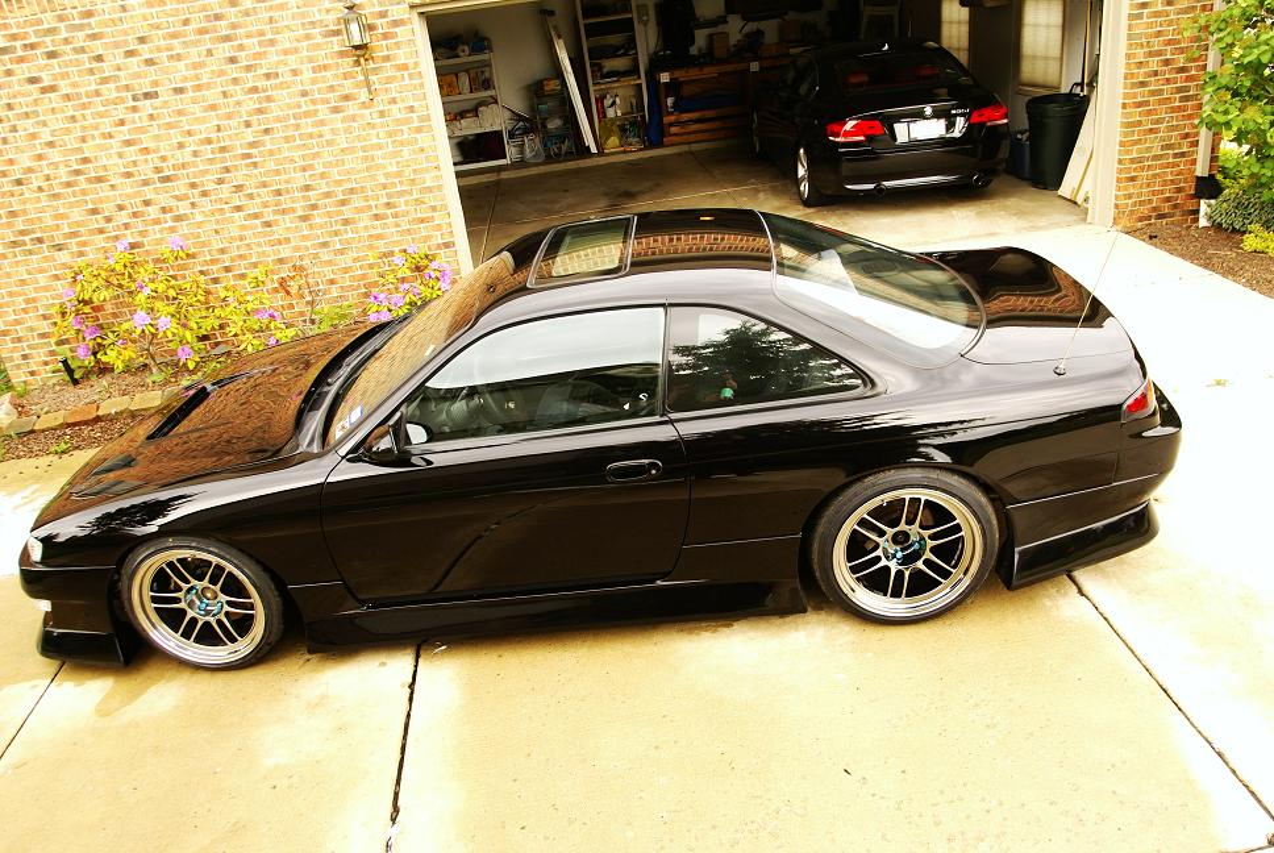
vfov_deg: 50.5
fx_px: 903
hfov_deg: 70.4
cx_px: 637
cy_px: 426
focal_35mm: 26
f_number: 4
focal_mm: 17
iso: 100
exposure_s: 1/200
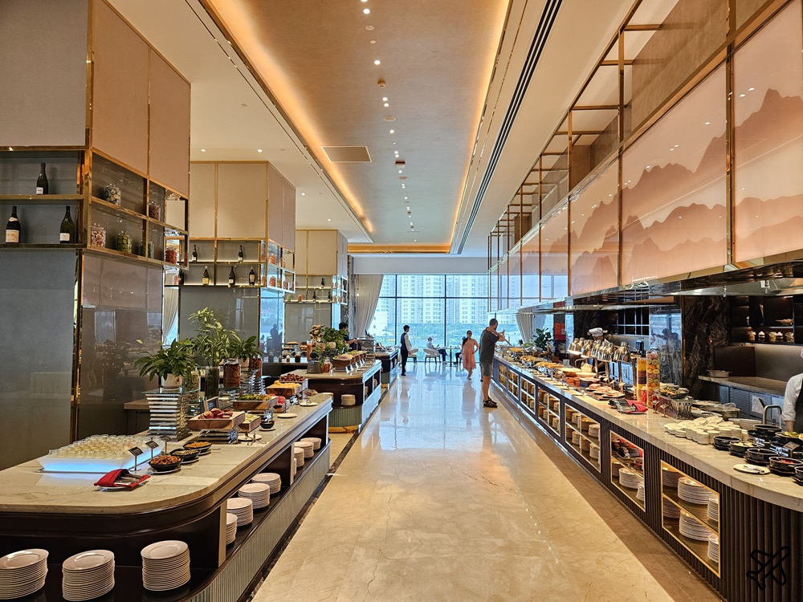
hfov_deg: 73.9
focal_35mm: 23
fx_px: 534
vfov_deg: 58.9
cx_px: 402
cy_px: 301
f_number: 1.8
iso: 250
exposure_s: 1/120
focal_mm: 5.4
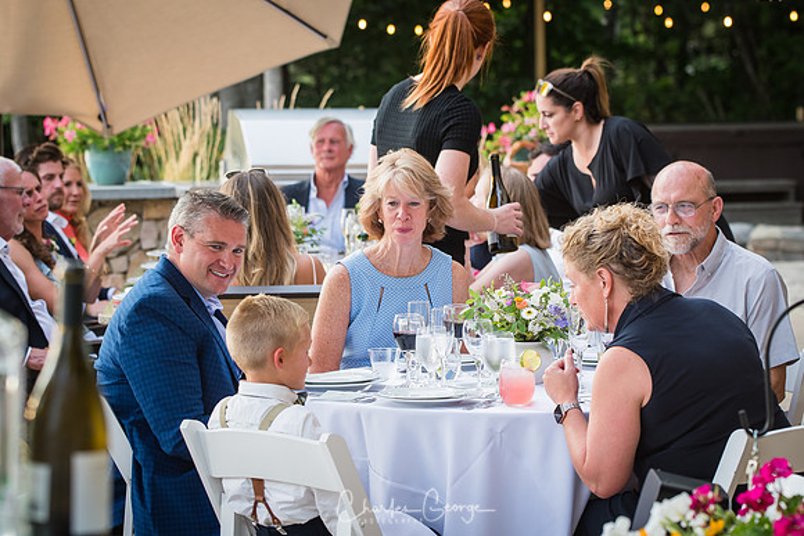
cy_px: 268
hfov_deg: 15.9
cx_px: 402
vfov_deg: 10.6
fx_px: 2882
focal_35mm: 129
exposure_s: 1/160
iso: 400
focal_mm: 86
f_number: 4
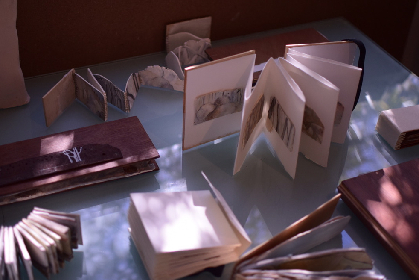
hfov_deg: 37.2
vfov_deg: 25.3
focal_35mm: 54
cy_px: 139
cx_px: 212
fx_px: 623
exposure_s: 1/3200
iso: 400
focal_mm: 35
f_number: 1.8
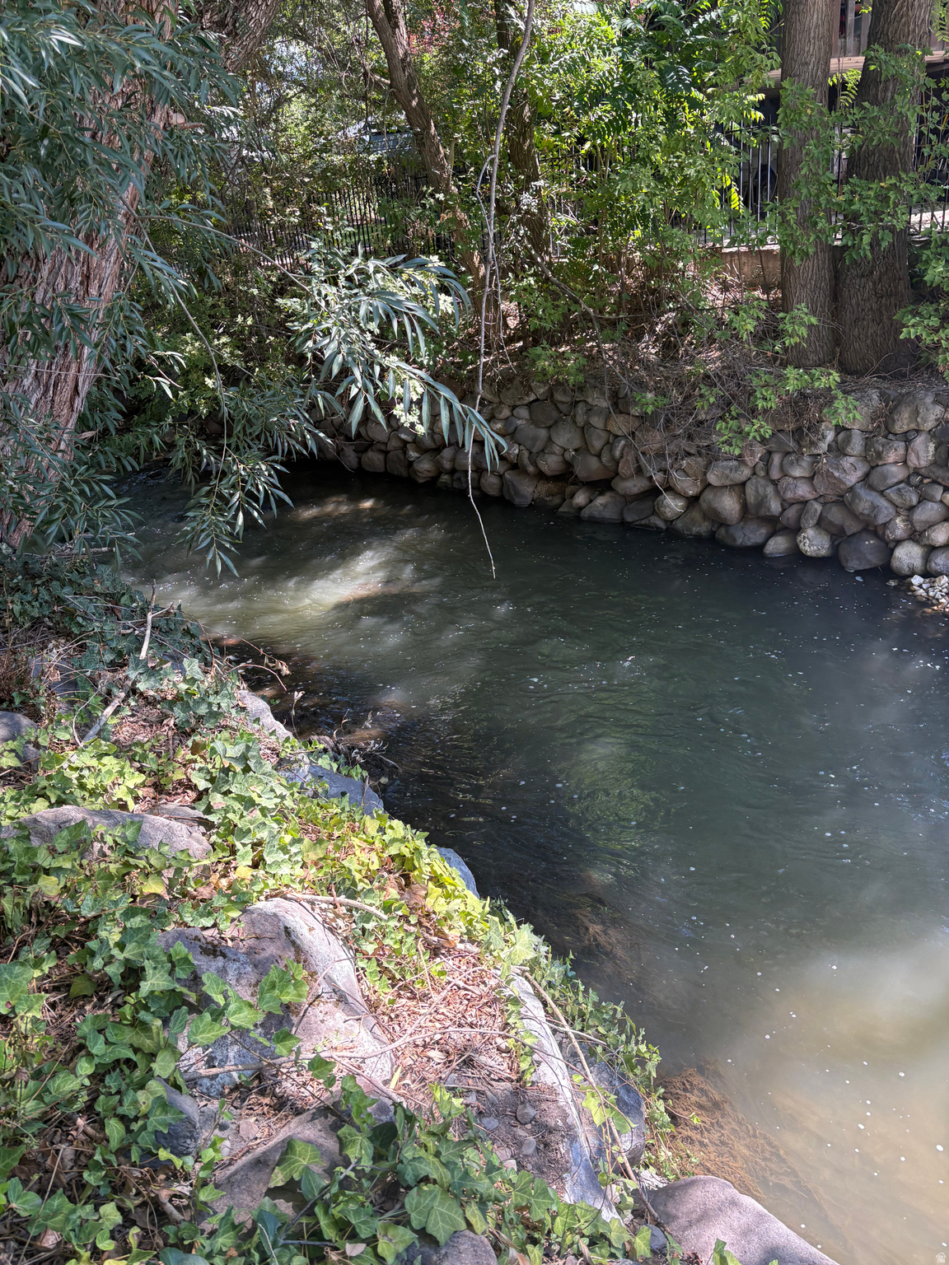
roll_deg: +7.9
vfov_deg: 67.3
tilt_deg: -24.1
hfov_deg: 53.1
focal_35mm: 26
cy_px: 632
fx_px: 950
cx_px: 474
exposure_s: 1/278
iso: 64
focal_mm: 5.96
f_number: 1.6
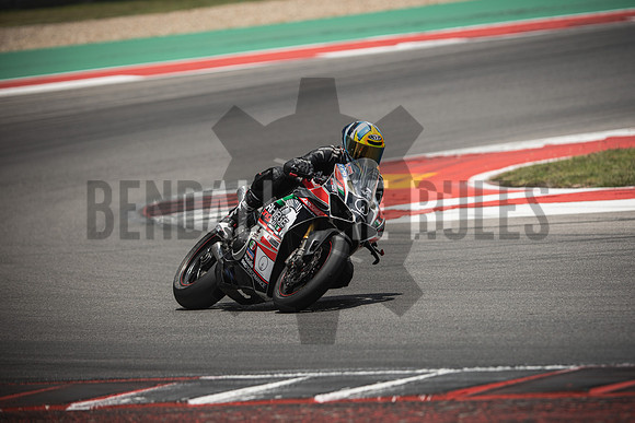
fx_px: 5293
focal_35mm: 300
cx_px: 318
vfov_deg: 4.6
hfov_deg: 6.9
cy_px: 212
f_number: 2.8
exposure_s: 1/2000
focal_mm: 200
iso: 125
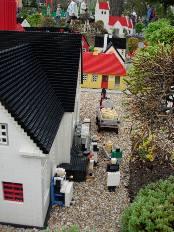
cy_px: 116
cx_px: 87
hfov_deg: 37.7
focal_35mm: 38
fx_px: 255
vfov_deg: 49.0
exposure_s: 1/470
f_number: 2.8
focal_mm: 7.8
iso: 64
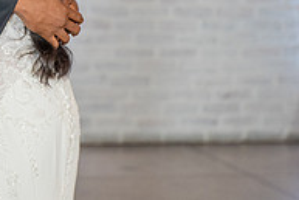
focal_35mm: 243
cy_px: -73
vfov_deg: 5.6
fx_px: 2020
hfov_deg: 8.4
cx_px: -29
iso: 1600
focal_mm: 70
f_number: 2.8
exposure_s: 1/125
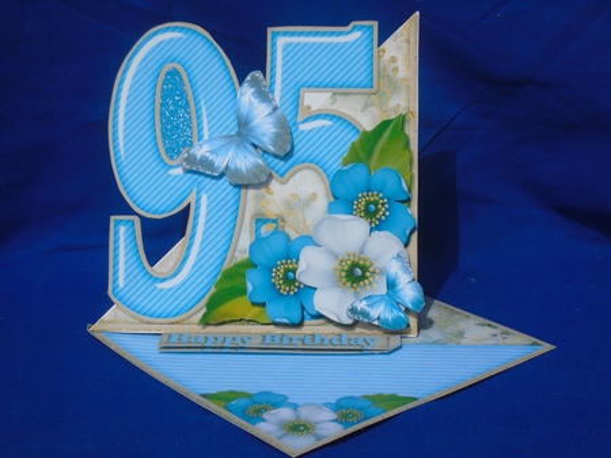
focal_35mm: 68
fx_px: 1200
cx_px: 306
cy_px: 229
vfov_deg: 21.6
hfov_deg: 28.6
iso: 100
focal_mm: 12
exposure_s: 1/200
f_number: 13.8
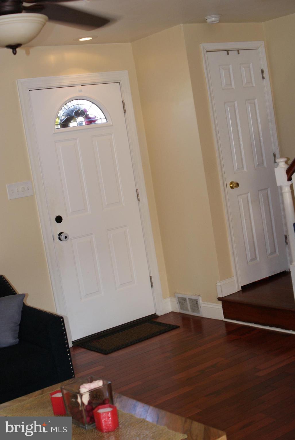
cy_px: 220
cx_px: 148
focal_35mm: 52
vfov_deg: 37.8
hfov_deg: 25.8
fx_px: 644
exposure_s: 1/60
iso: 400
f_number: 4
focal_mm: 35
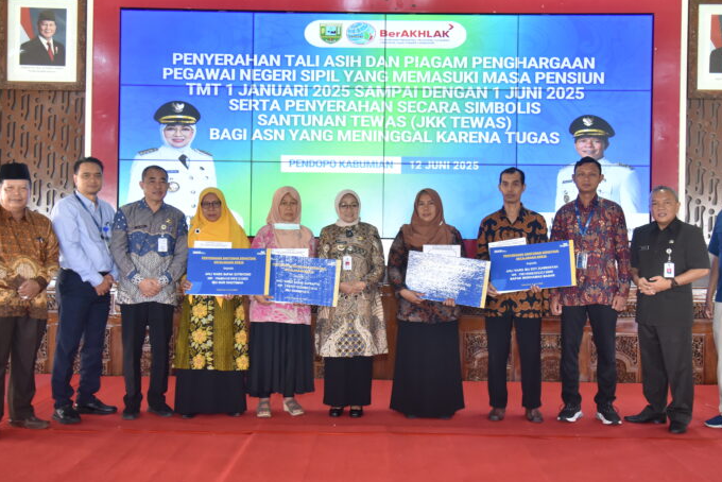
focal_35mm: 40
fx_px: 803
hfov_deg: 48.4
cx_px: 369
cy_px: 237
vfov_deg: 33.4
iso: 1600
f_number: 4
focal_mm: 34
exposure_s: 1/125
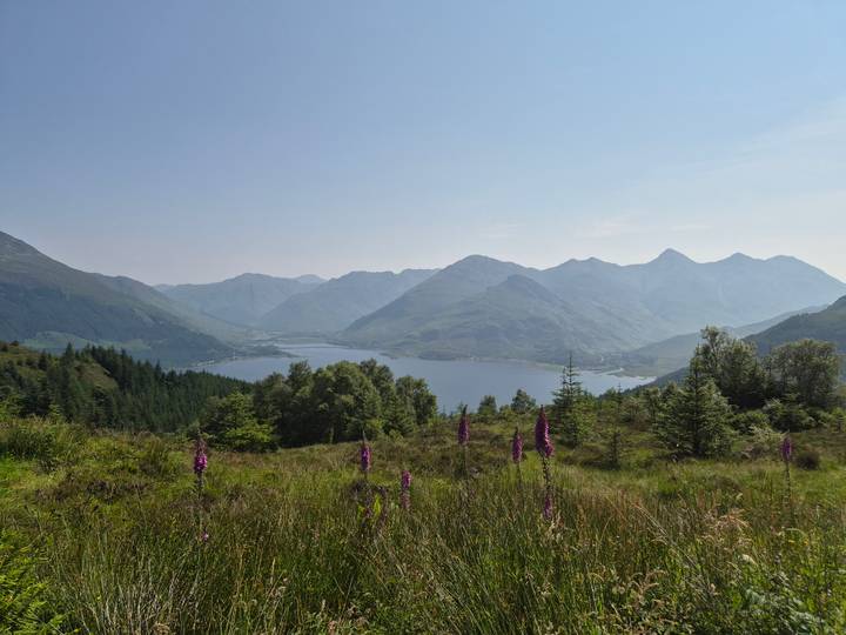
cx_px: 423
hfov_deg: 73.9
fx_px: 562
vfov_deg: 58.9
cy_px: 318
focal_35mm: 23
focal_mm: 5.4
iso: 50
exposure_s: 1/7696
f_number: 1.8
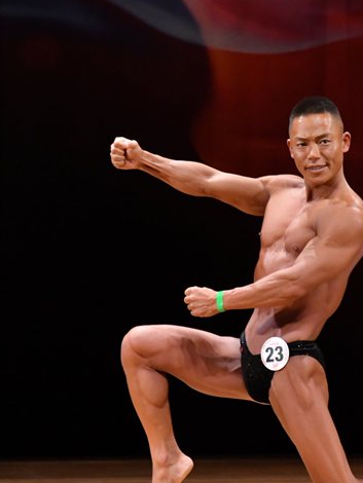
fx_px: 6635
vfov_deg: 4.2
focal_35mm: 475
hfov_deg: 3.1
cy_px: 260
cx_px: 308
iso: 4000
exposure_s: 1/400
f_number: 5.6
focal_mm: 200
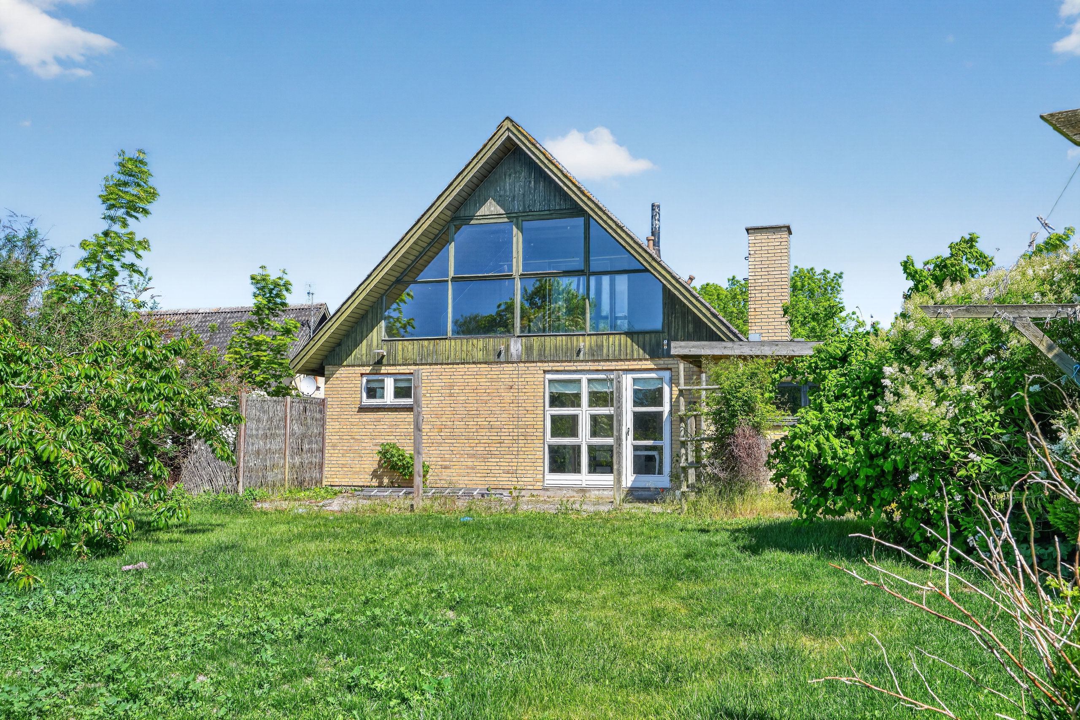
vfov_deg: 41.1
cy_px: 360
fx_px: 960
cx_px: 540
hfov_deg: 58.7
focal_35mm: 32
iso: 400
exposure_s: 1/100
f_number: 8
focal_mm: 32
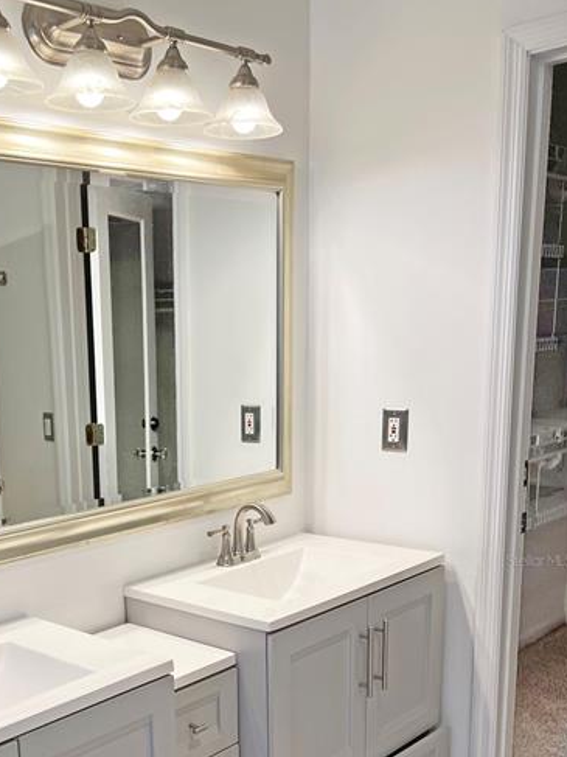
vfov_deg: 44.4
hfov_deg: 34.2
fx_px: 896
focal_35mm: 41
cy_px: 560
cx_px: 129
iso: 64
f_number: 1.5
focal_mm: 5.7
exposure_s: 1/120
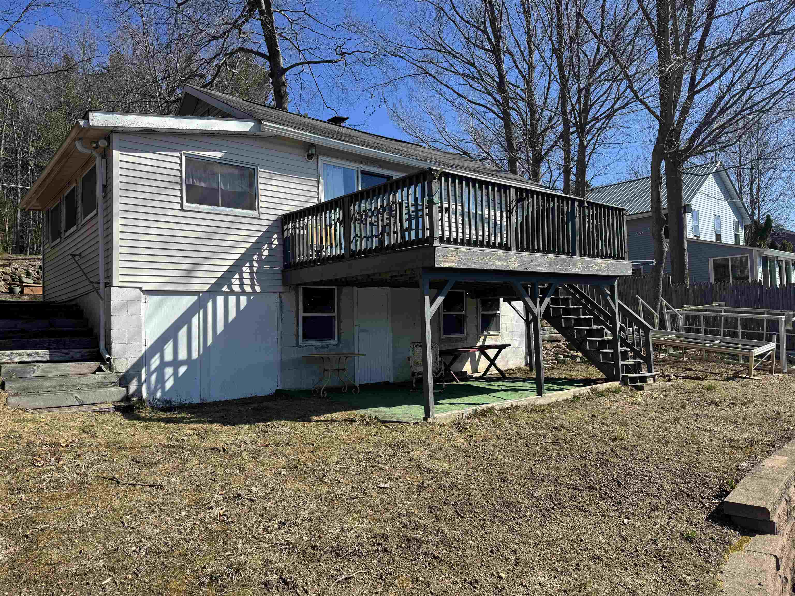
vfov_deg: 56.8
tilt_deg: +2.0
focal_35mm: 24
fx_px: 551
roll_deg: +1.9
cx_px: 398
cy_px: 298
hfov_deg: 71.6
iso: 80
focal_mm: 6.76
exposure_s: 1/3247
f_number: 1.78
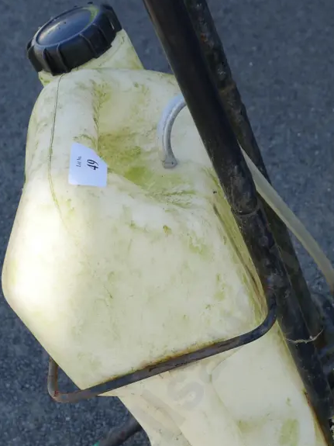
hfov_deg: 25.5
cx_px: 234
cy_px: 326
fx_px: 734
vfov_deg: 33.2
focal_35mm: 57
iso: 200
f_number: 5.6
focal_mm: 16
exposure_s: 1/250
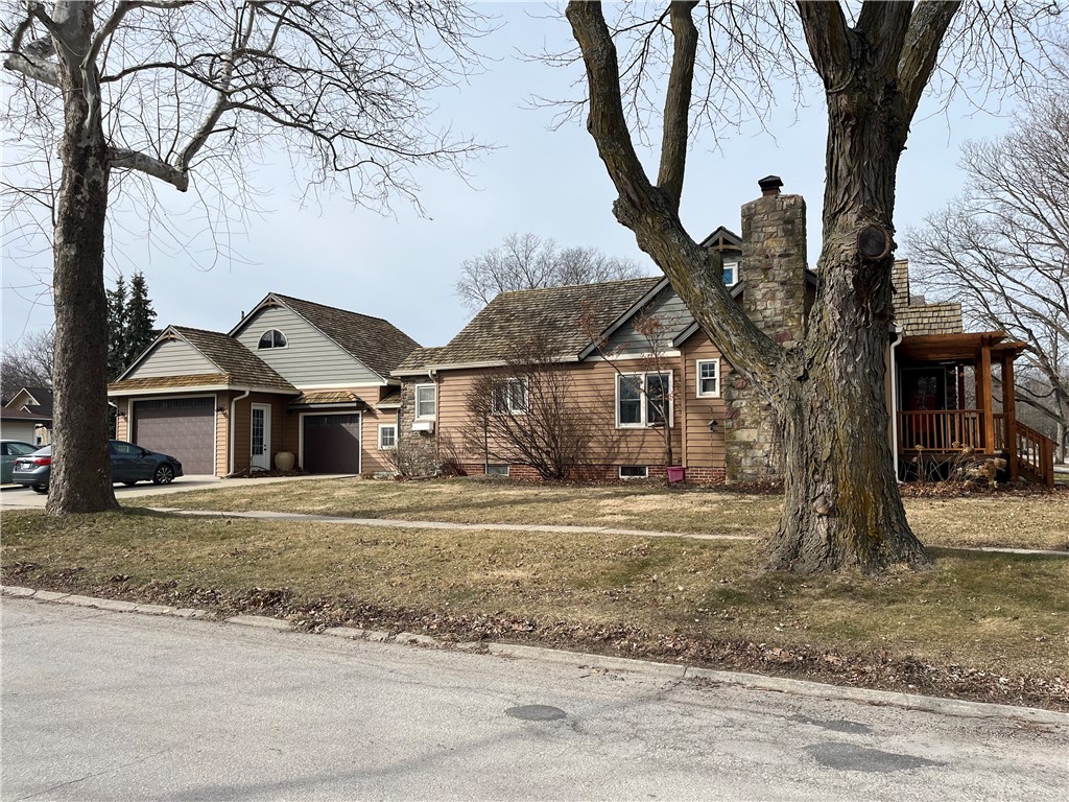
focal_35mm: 26
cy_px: 401
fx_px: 803
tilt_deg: +3.2
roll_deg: -0.1
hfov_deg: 67.3
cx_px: 534
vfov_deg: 53.1
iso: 50
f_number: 1.6
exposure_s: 1/3215
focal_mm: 5.1
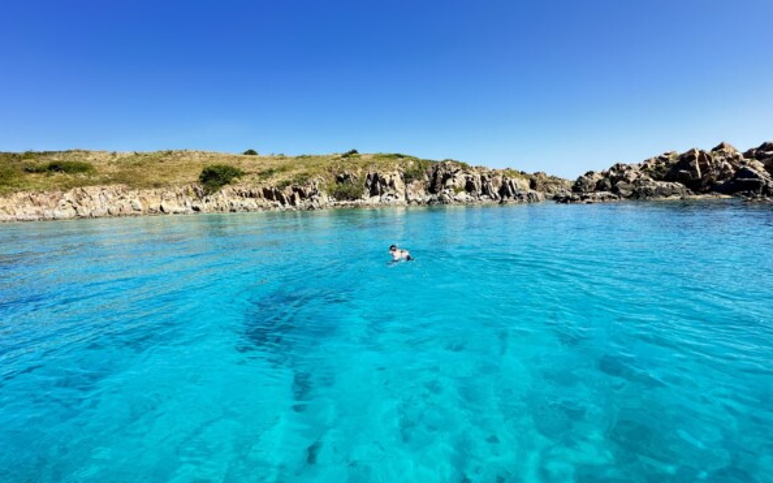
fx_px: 337
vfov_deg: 71.1
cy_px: 263
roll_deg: +2.0
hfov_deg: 97.8
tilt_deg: -11.1
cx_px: 400
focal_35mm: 16
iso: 40
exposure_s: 1/550
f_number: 2.2
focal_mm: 2.22
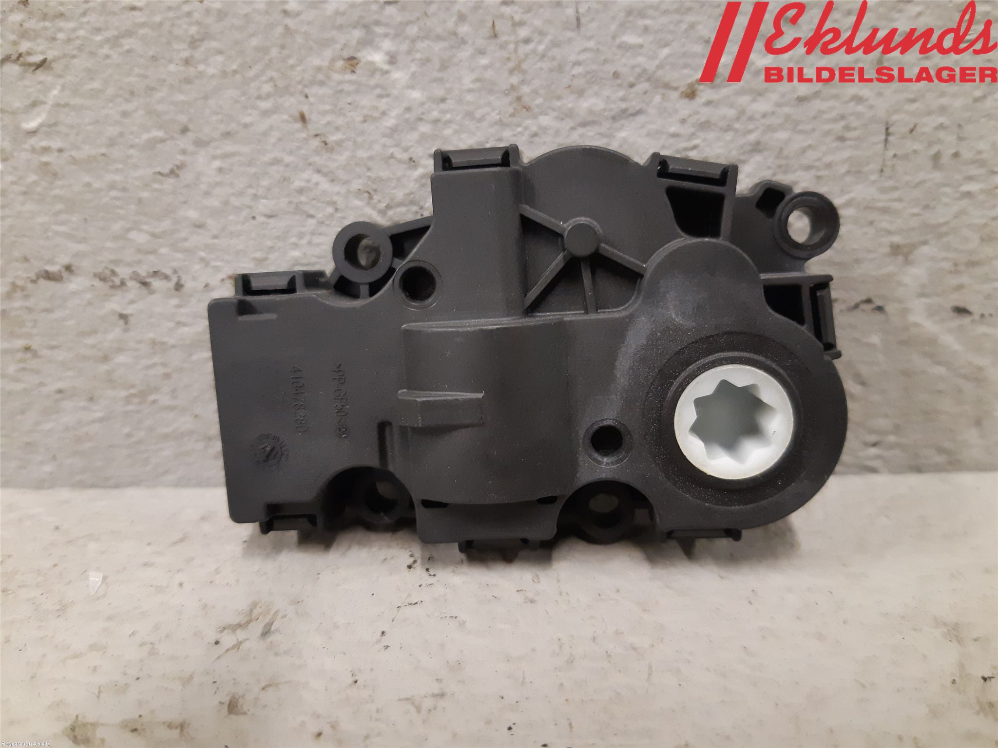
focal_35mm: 26
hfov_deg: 67.3
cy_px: 374
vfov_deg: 53.1
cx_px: 499
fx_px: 750
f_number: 1.7
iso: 320
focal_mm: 3.93
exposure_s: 1/50
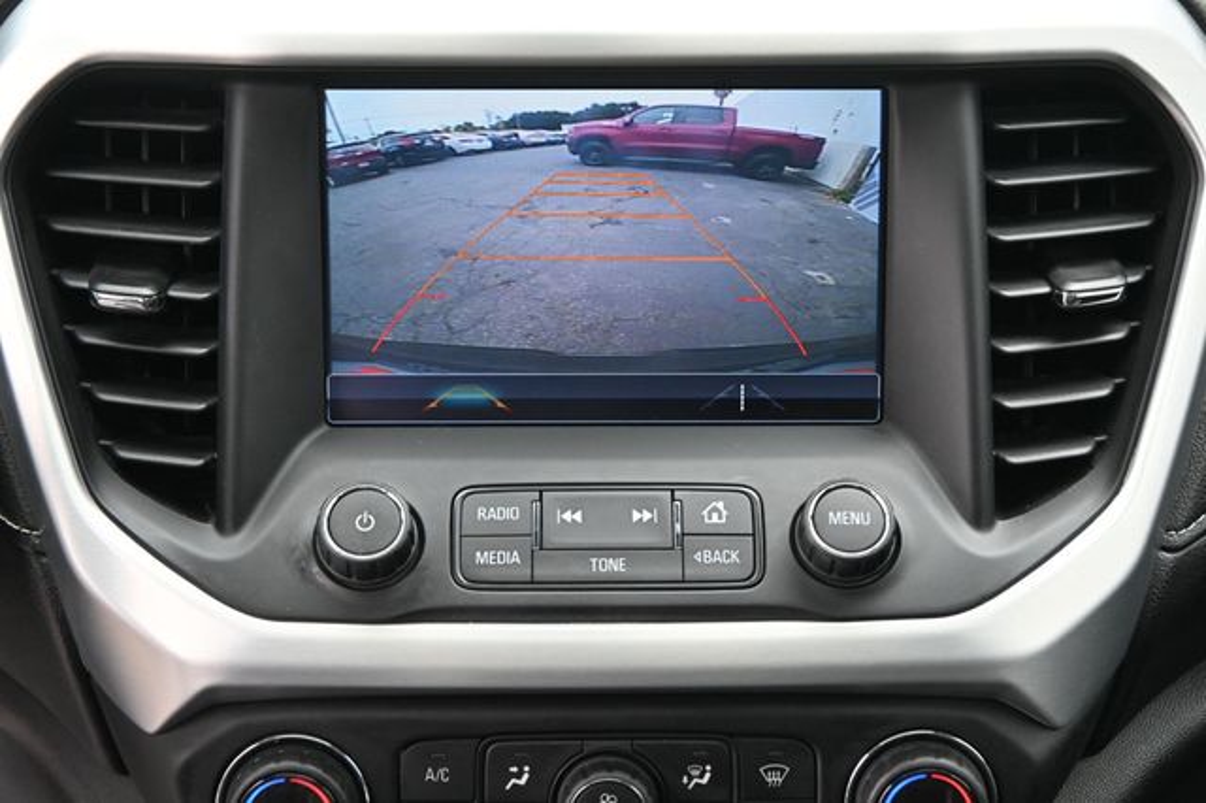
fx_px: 2511
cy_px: 402
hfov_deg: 27.0
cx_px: 603
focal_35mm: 75
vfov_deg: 18.2
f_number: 6.3
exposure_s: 1/125
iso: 1250
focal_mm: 50
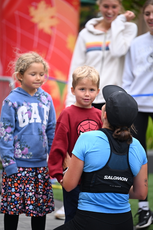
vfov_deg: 13.2
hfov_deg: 8.9
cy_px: 115
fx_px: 987
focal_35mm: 155
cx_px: 76
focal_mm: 155
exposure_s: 1/1600
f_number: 2.8
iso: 640
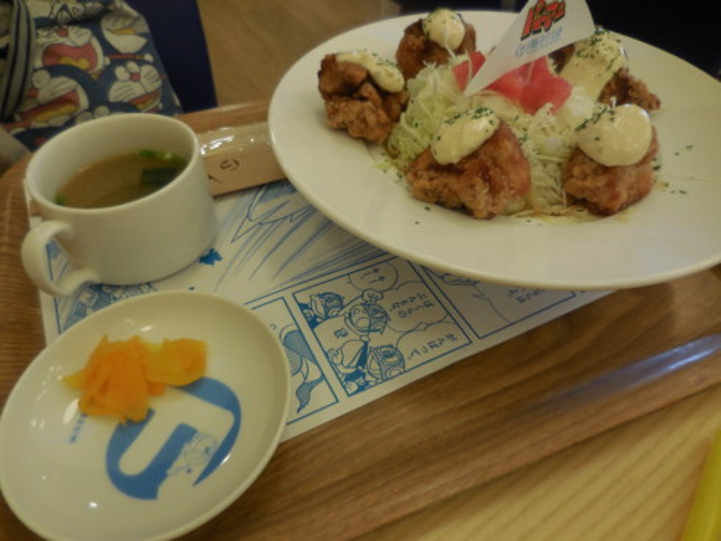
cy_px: 270
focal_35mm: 25
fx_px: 521
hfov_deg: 69.4
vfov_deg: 54.9
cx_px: 360
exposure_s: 1/30
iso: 180
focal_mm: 4.5
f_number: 3.3
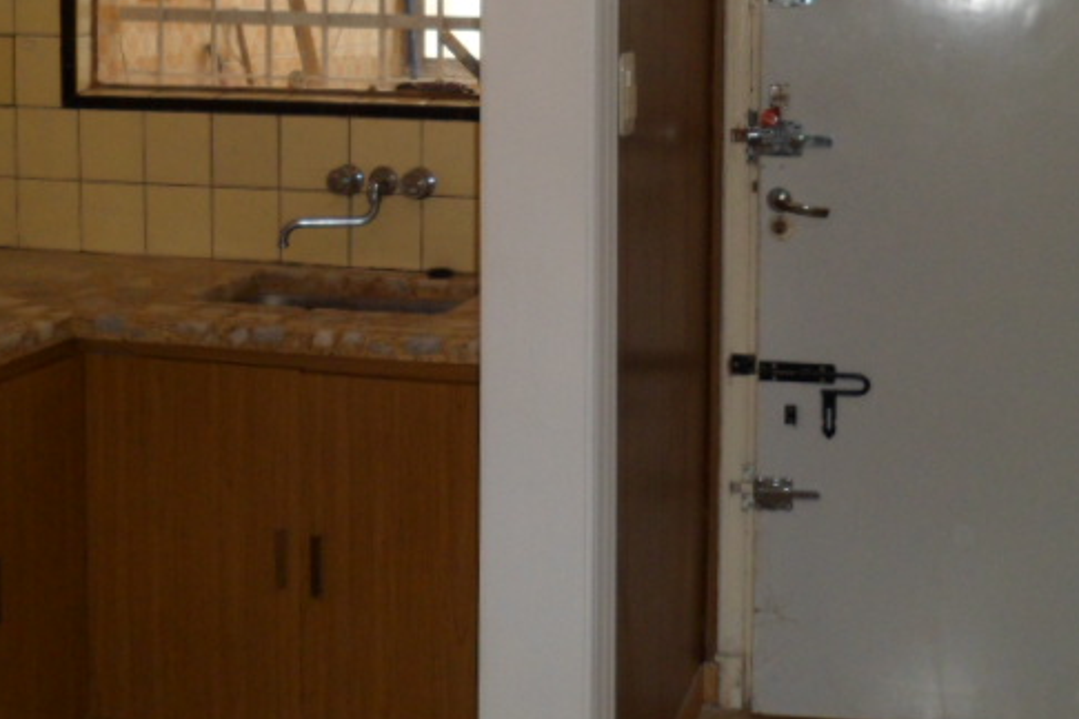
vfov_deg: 23.0
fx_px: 1708
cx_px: 648
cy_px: 36
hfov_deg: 34.9
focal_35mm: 57
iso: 100
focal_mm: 4.9
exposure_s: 1/45
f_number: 3.3
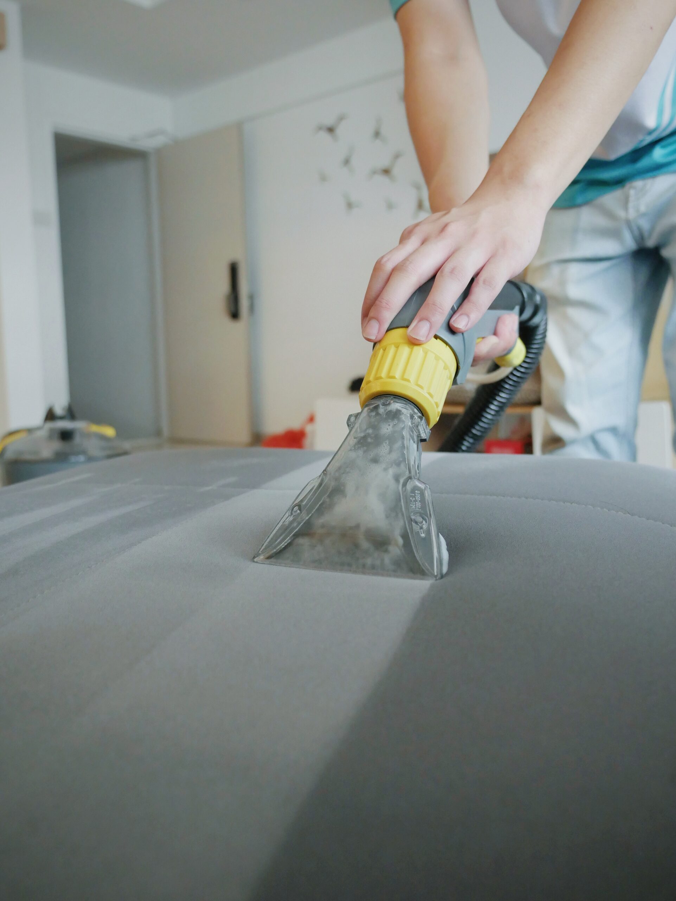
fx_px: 833
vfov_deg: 56.8
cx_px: 338
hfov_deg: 44.2
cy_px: 450
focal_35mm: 32
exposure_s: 1/200
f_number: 2.8
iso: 1600
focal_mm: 16
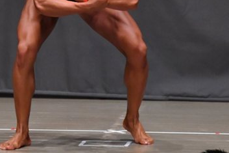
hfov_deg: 3.5
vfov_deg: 2.3
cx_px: 39
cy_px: -5
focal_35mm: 593
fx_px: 3770
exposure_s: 1/400
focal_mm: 180
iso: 6400
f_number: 5.6
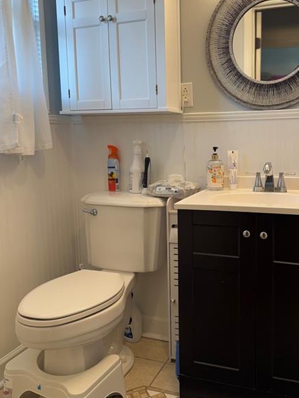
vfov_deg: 56.7
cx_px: 197
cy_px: 183
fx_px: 369
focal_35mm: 32
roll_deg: +0.4
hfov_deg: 43.6
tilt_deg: -5.8
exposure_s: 1/120
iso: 64
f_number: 1.78
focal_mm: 6.76
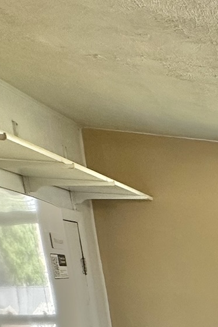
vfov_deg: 32.2
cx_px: 503
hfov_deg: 15.6
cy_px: 376
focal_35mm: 53
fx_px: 482
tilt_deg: -11.7
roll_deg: -1.1
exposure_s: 1/99
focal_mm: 2.22
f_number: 2.2
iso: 100
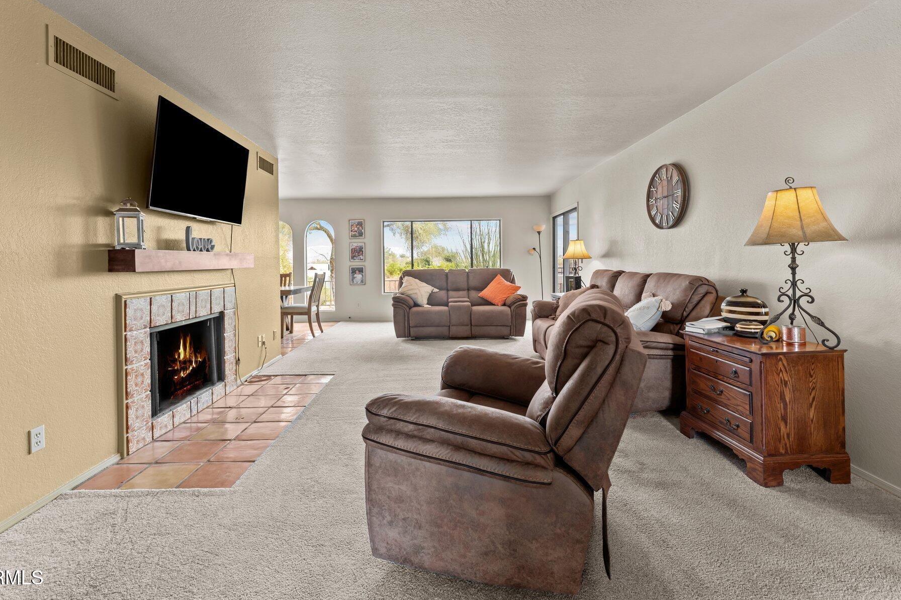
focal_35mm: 16
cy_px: 266
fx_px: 400
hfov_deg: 96.7
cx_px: 442
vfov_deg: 73.5
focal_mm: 14
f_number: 8
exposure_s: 1/4
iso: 400
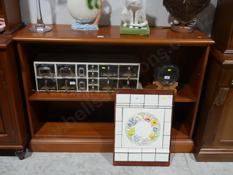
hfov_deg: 49.0
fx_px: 256
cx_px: 116
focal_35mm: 38
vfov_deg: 37.8
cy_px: 88
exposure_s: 1/60
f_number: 4.5
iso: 400
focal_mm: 19
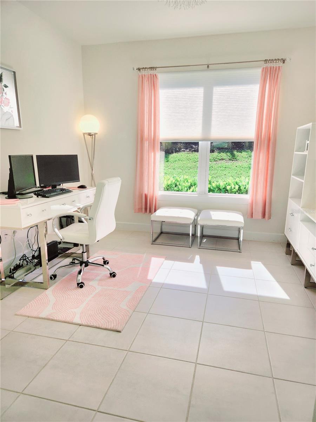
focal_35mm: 23
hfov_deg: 58.9
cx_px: 158
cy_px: 211
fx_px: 280
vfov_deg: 73.9
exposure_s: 1/909
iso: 20
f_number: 1.8
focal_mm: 5.4
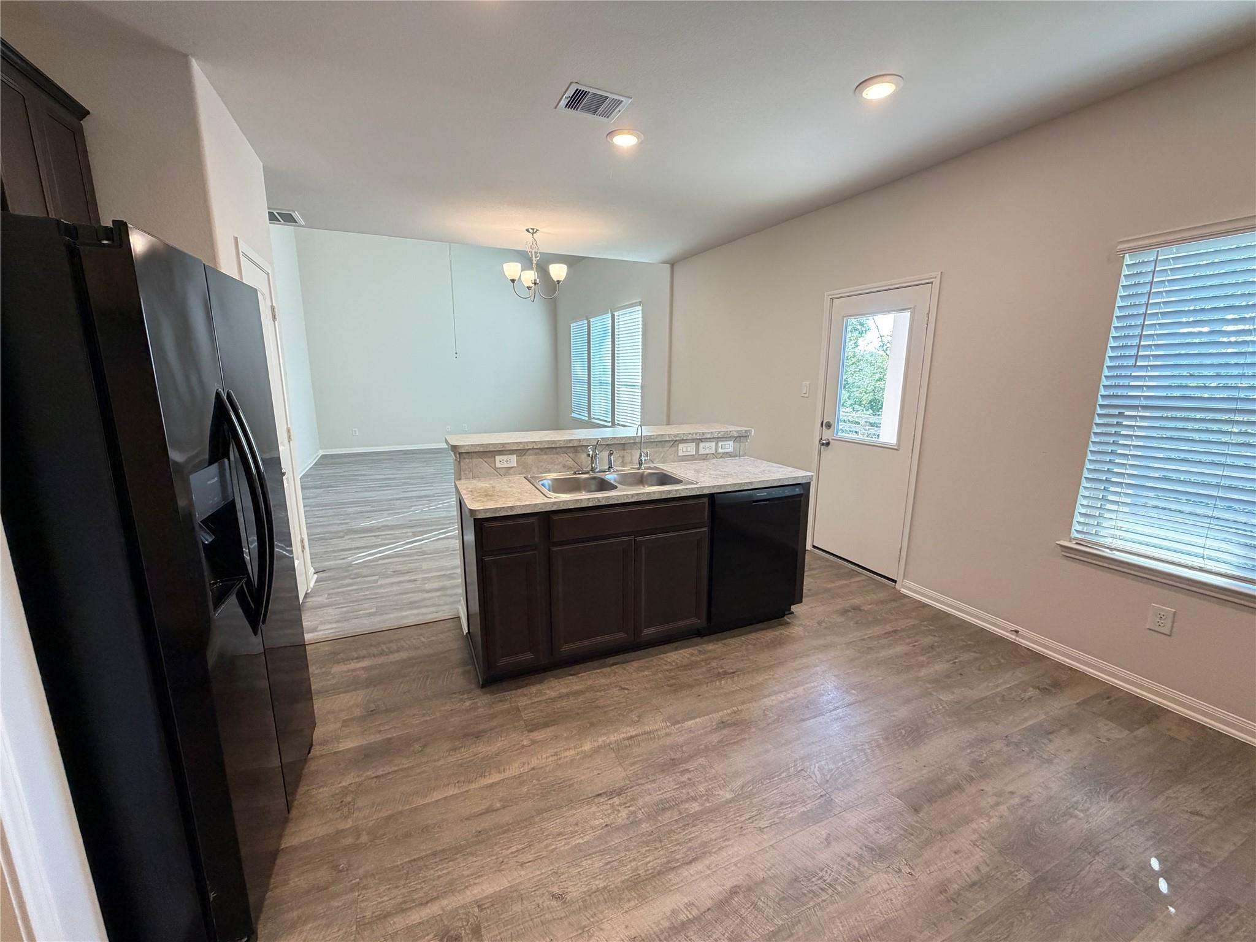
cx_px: 628
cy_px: 471
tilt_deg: -11.2
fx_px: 508
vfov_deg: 85.7
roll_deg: +0.1
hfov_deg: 102.1
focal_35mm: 14
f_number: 2.2
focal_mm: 2.22
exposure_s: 1/60
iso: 400
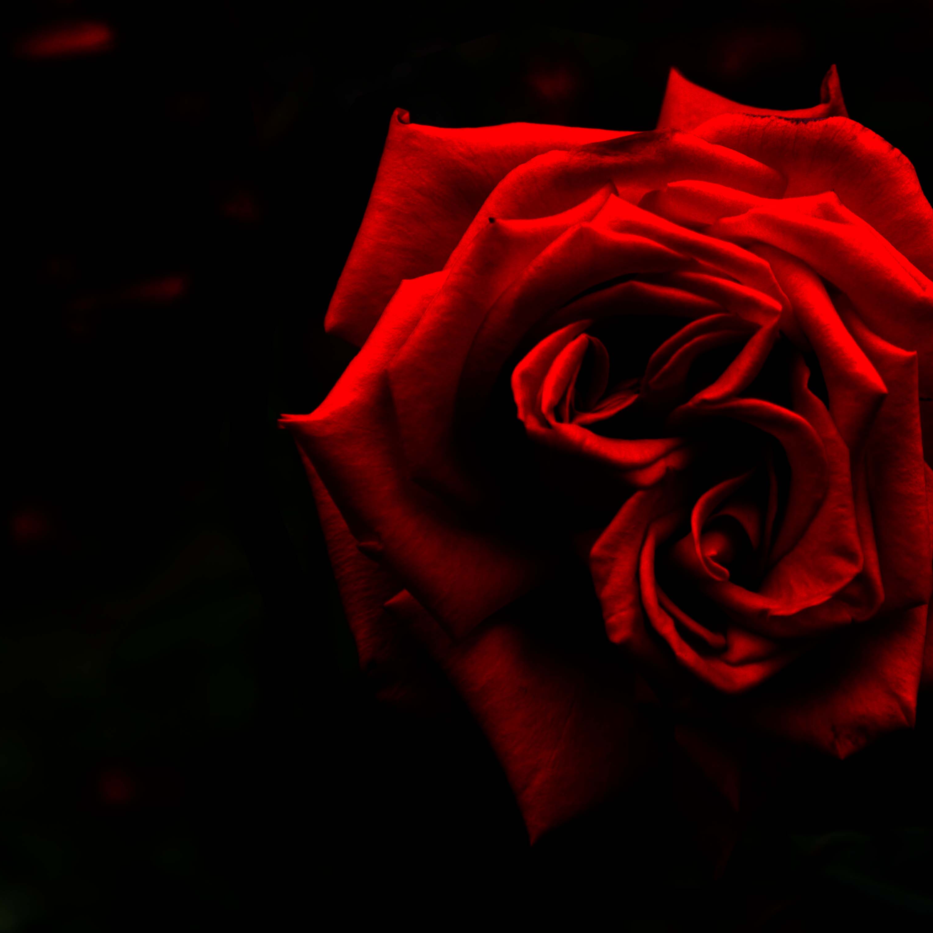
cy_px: 464
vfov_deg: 20.4
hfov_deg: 20.3
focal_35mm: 85
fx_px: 2592
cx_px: 685
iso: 200
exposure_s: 1/400
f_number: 5
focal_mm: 44
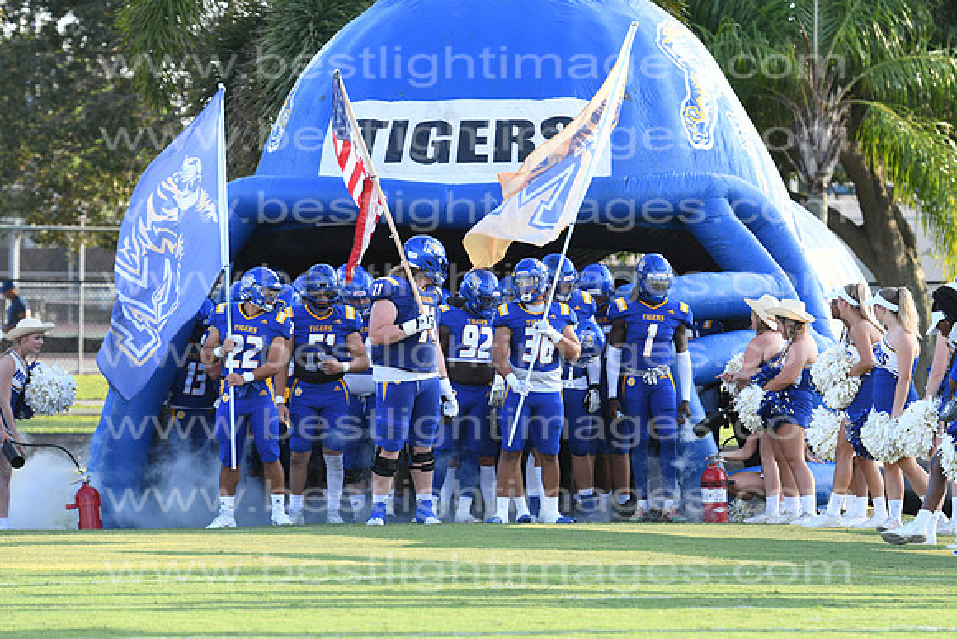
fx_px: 6581
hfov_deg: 8.3
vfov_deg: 5.6
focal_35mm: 248
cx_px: 478
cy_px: 320
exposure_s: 1/500
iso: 400
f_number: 5.6
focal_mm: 165
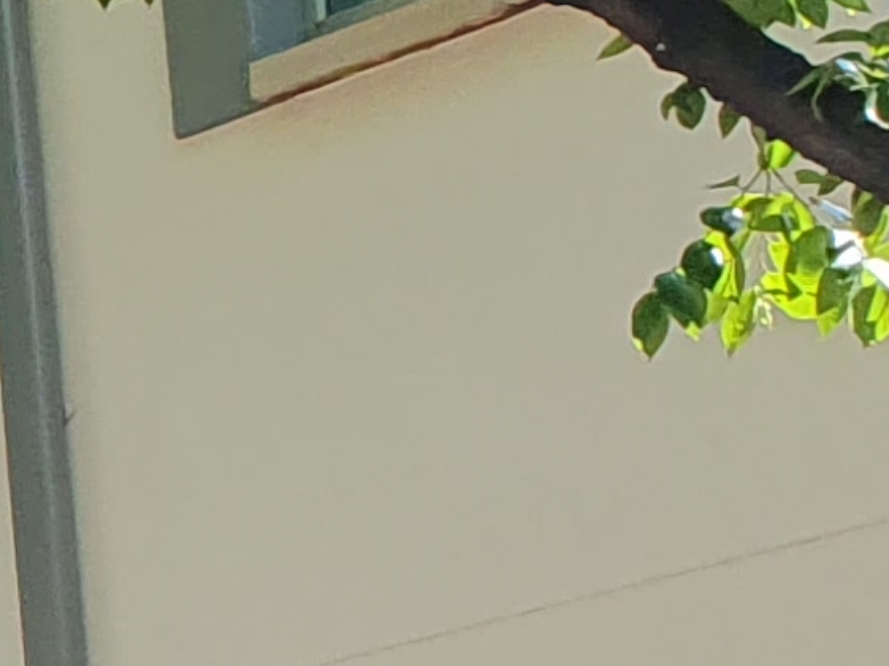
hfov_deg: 8.7
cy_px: 1085
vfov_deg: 7.7
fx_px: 4799
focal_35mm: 187
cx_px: -1837
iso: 50
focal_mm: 4.32
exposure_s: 1/288
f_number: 2.4
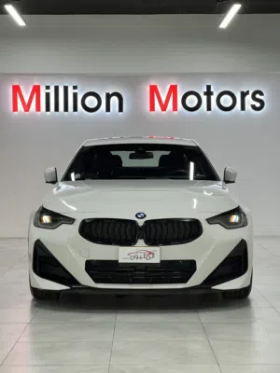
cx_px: 140
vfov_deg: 25.3
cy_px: 186
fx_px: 830
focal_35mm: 77
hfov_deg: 19.1
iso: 250
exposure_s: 1/50
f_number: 2.8
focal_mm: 9
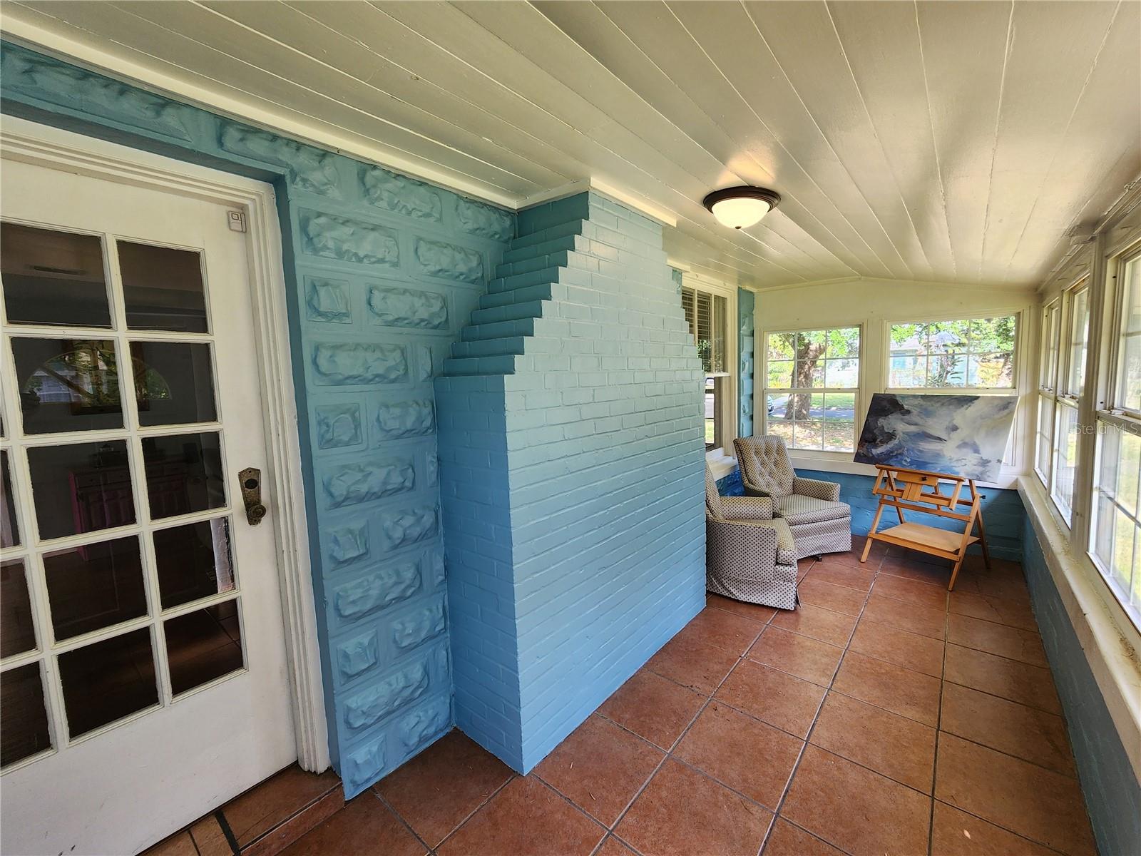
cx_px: 570
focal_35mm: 13
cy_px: 428
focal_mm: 2.2
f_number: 2.2
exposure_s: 1/120
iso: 100
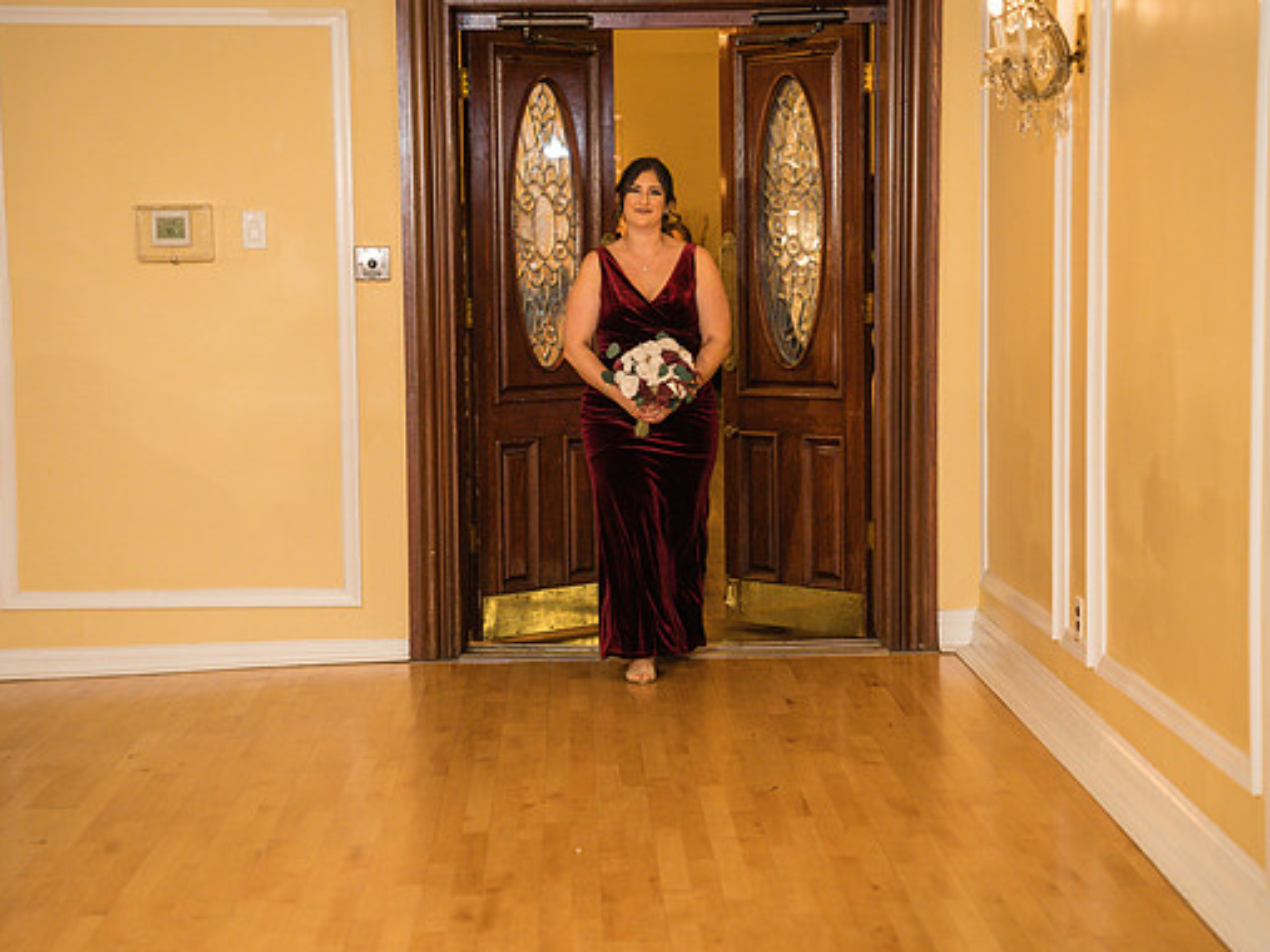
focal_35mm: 77
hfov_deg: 25.3
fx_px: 2824
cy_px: 482
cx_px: 614
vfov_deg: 19.1
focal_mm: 70
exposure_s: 1/125
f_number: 2.8
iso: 1600
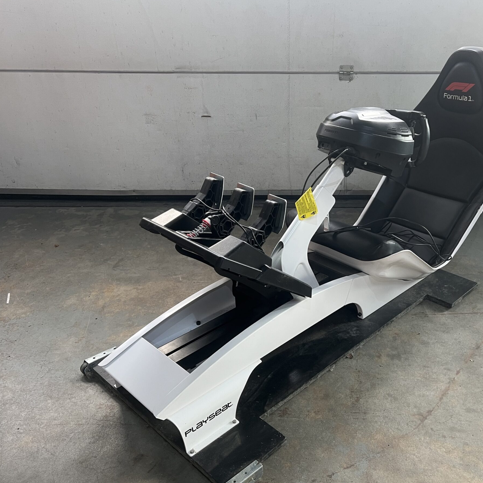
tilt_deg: -28.5
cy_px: 257
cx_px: 311
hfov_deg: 49.1
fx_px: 521
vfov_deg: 49.7
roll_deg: -0.5
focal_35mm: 33
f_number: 1.5
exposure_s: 1/50
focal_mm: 5.7
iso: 64
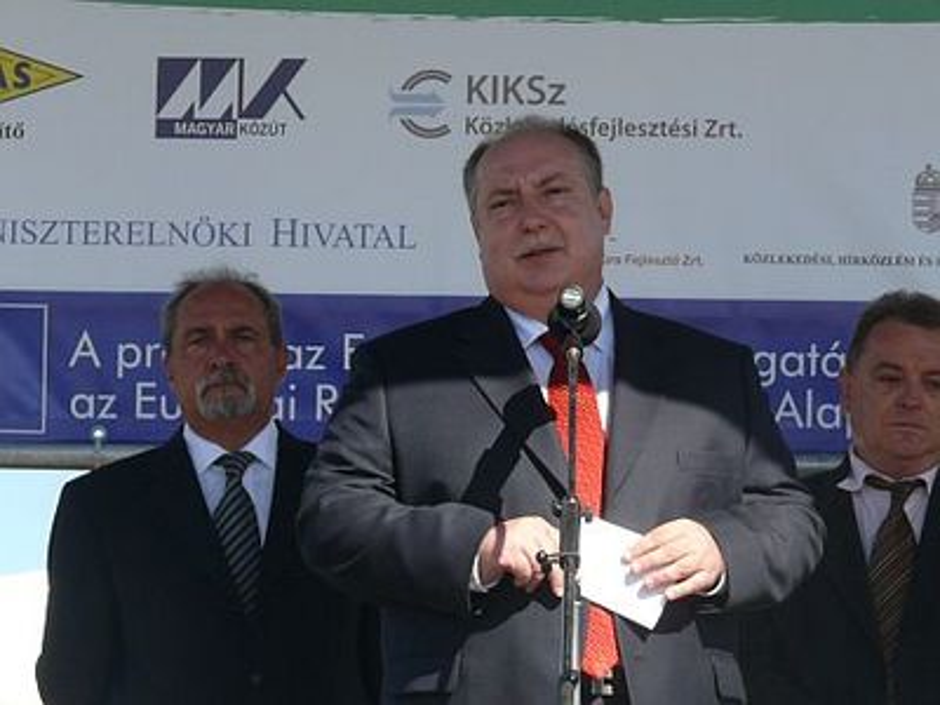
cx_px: 470
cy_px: 352
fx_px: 7006
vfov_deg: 5.8
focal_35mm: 258
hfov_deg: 7.7
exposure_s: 1/320
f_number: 5.6
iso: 100
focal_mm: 30.7
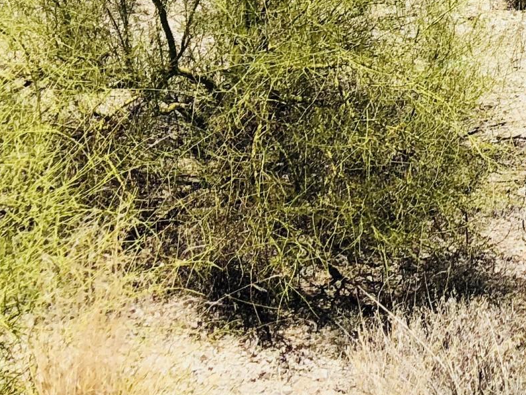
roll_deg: -0.2
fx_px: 1626
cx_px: 746
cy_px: -209
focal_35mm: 107
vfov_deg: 13.0
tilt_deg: -1.6
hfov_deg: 16.9
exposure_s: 1/2525
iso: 20
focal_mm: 4
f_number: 1.8
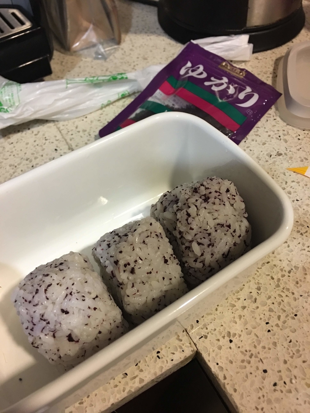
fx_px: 346
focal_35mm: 29
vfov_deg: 61.7
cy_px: 206
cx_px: 155
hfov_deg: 48.2
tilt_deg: -53.8
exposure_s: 1/10
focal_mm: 4.15
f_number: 2.2
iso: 100
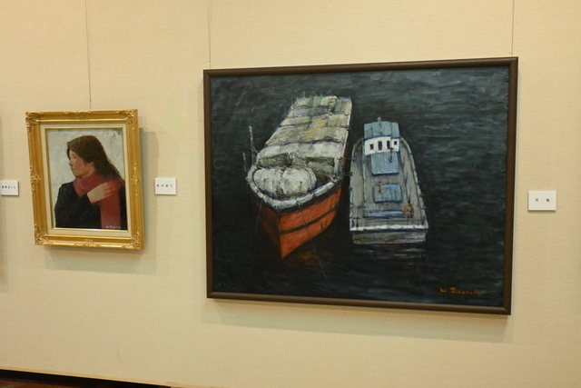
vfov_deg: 40.8
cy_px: 194
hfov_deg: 58.3
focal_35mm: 32
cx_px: 290
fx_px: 521
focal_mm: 21.5
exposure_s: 1/200
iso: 2800
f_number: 4
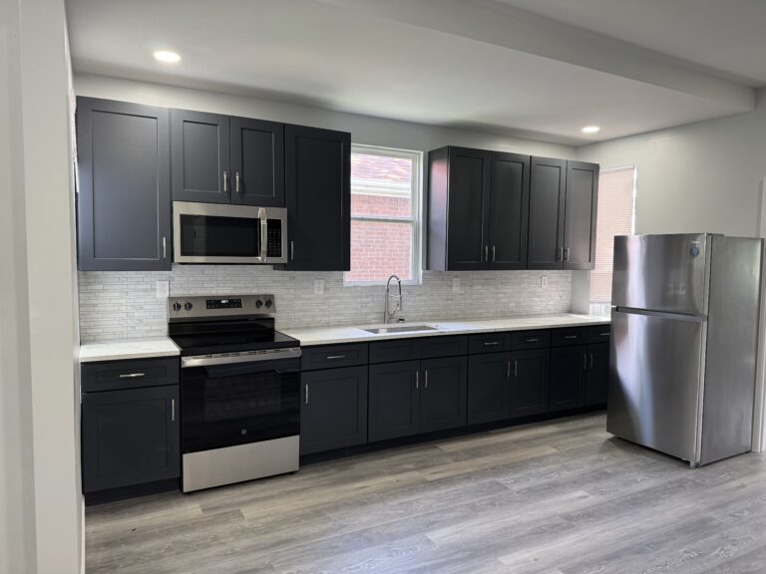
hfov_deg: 71.6
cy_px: 287
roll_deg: -1.1
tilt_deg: -3.6
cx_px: 383
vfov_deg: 56.8
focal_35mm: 24
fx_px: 531
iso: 200
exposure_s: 1/93
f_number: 1.78
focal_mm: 6.76
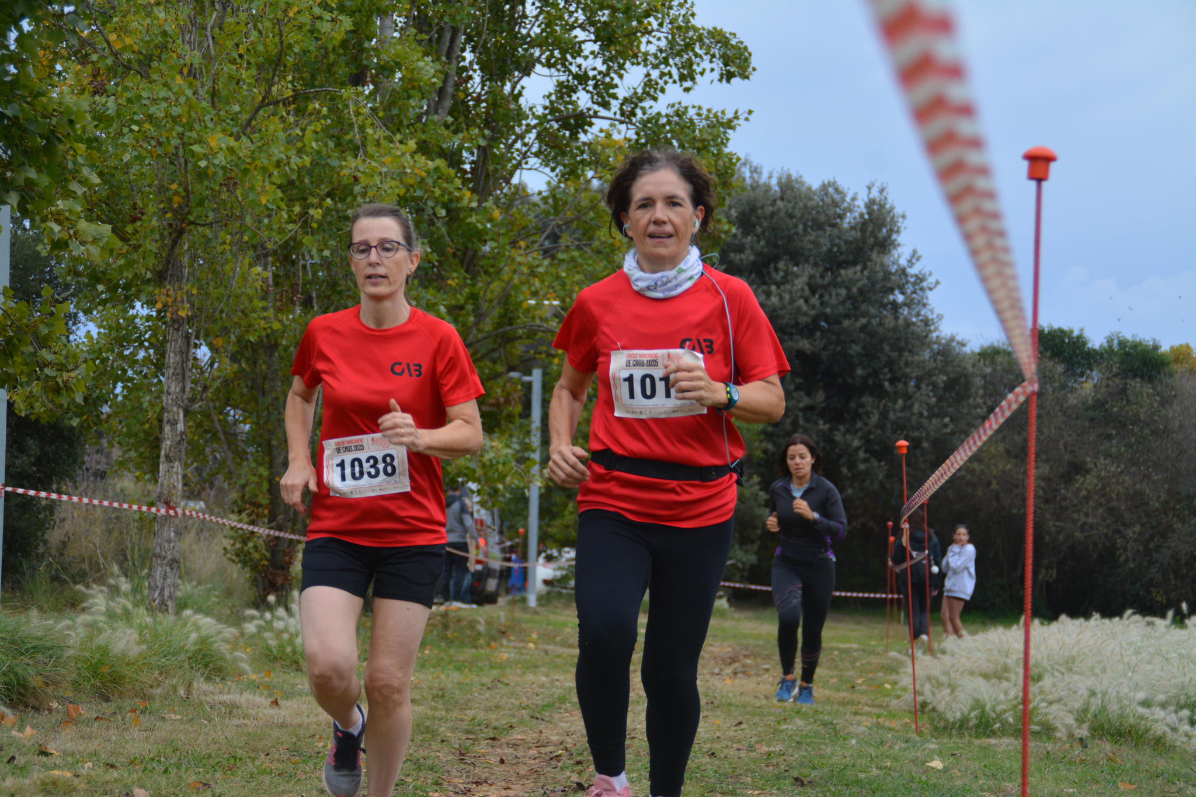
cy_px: 398
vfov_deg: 13.4
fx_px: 3388
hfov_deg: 20.0
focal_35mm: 102
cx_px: 598
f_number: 5.6
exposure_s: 1/500
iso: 400
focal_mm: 68
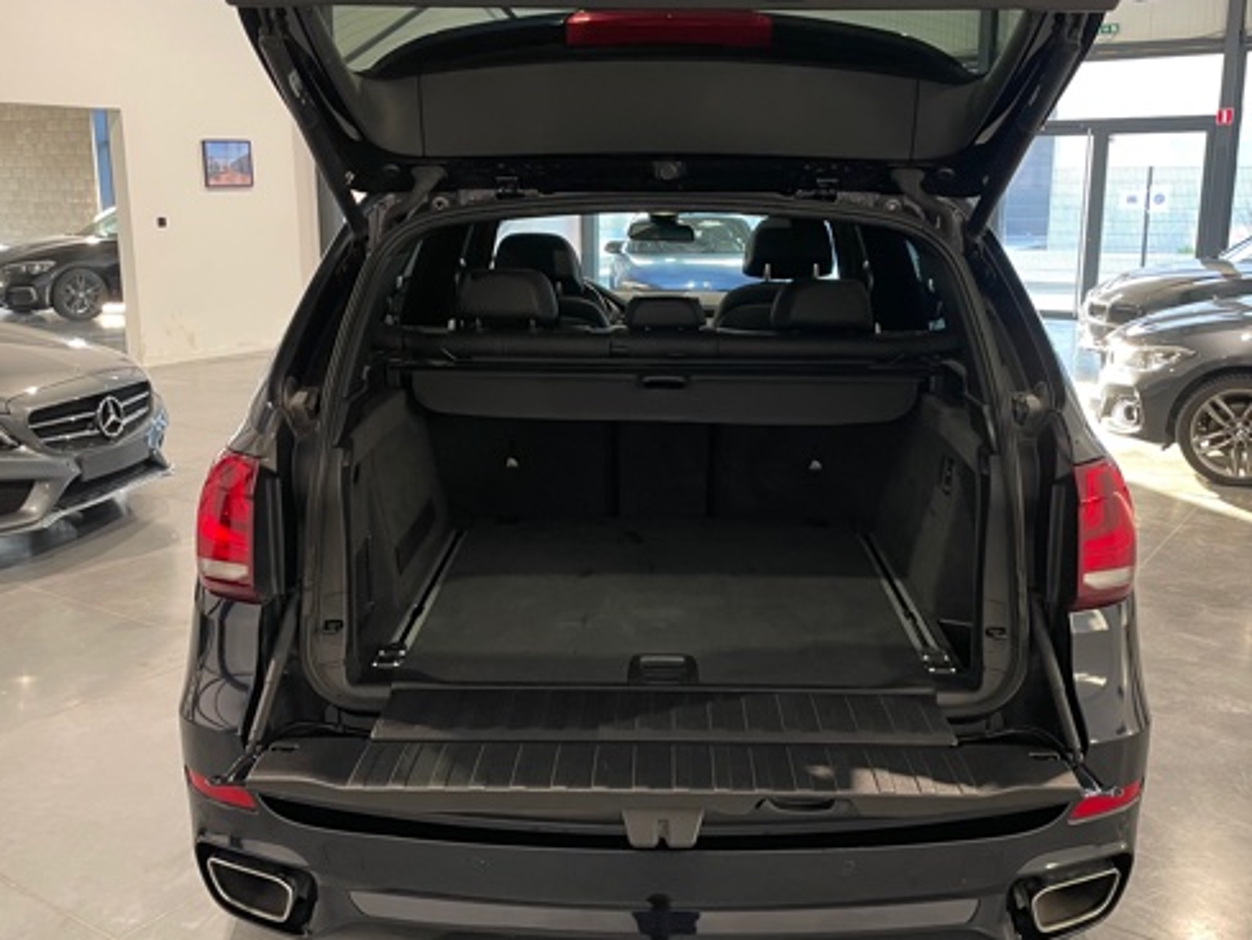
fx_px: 1230
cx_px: 638
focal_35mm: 34
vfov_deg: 41.8
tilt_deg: -12.6
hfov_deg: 53.9
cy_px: 428
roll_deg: -0.1
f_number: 1.6
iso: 160
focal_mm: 4.2
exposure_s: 1/50
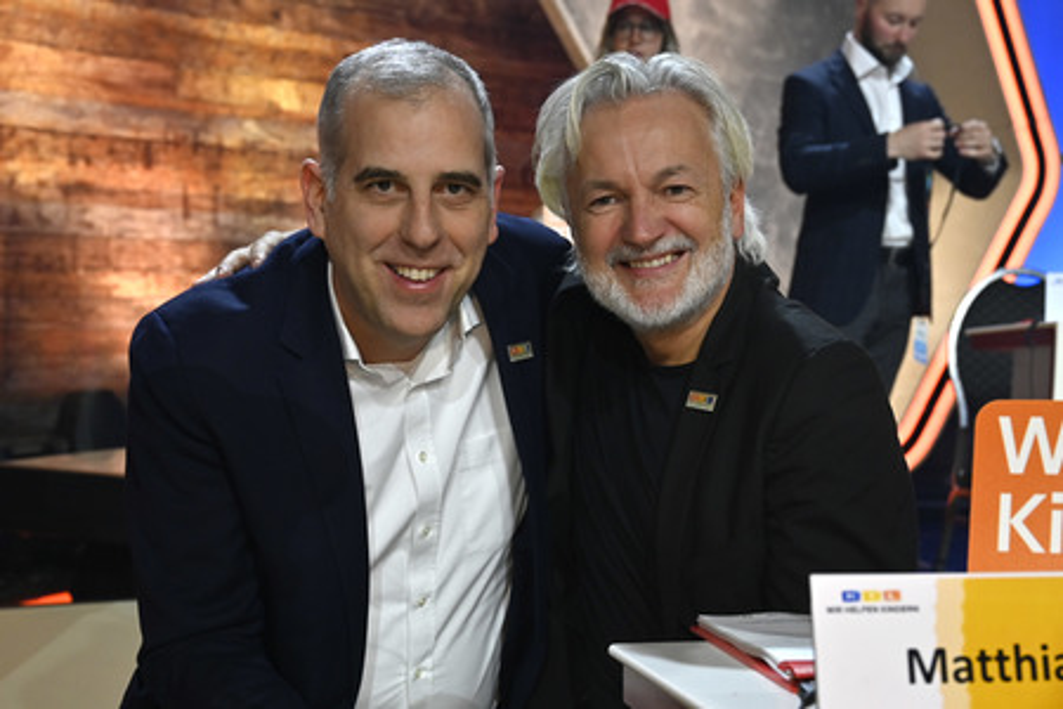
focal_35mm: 33
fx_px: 974
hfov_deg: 57.2
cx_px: 532
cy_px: 354
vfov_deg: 40.0
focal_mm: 33
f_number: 4
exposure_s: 1/200
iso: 800
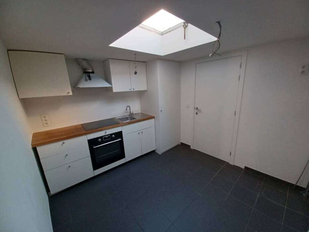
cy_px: 116
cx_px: 154
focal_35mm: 13
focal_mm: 1.42
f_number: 2.2
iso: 125
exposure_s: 1/50
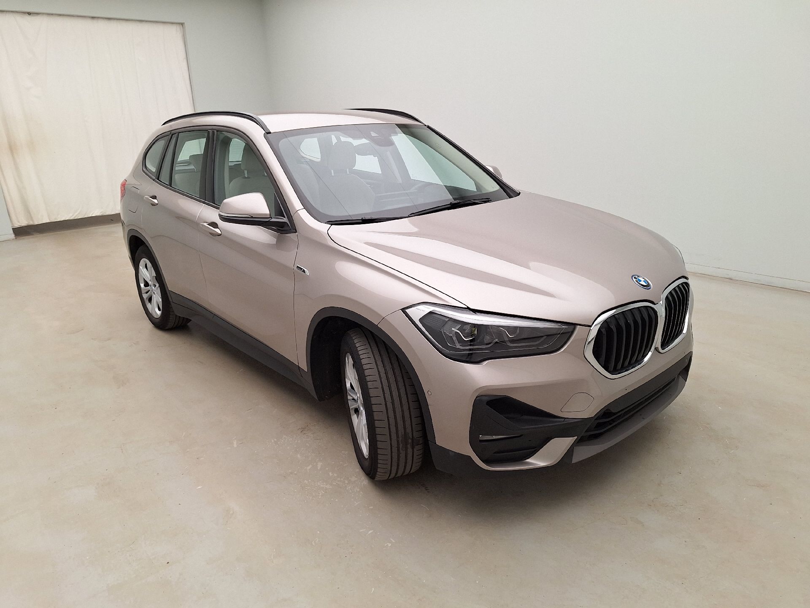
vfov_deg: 58.9
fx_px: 538
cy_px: 304
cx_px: 405
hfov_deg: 73.9
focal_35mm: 23
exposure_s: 1/105
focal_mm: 5.54
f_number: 1.8
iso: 40
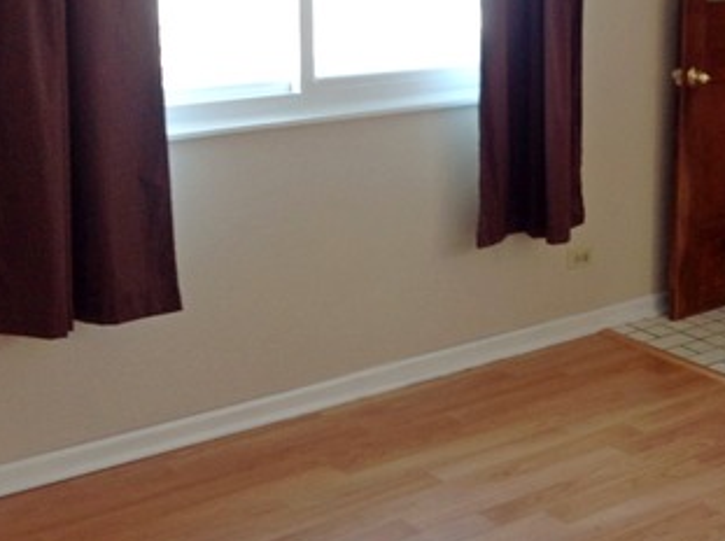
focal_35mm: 72
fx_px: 1505
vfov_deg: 20.2
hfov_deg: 26.4
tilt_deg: -10.2
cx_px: 625
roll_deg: -2.9
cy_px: 124
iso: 50
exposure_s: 1/20
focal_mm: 4.28
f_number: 2.4
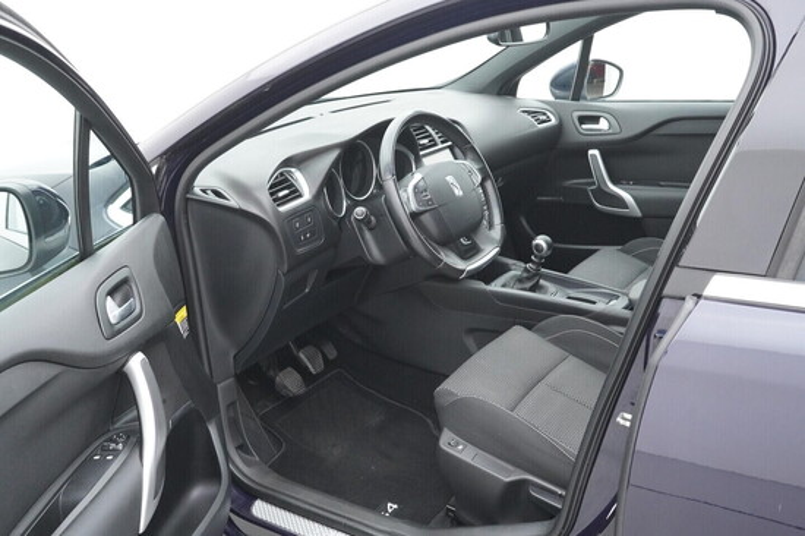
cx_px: 402
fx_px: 804
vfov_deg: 36.8
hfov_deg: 53.2
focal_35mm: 36
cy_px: 268
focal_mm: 24
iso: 2500
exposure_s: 1/100
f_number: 6.3
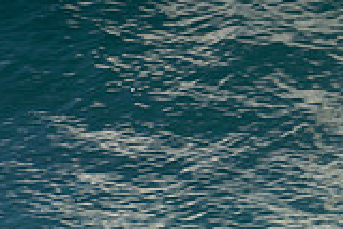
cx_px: 508
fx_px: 25986
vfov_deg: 0.5
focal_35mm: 2725
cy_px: -97
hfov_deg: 0.8
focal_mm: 500
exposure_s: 1/500
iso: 200
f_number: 5.6
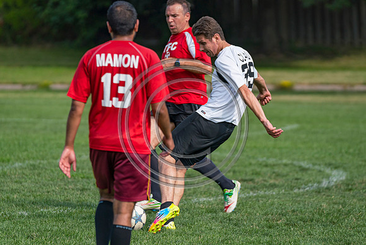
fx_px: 2929
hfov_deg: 7.2
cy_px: 122
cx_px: 183
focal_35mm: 288
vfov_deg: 4.8
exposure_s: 1/4000
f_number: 3.2
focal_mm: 192
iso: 400
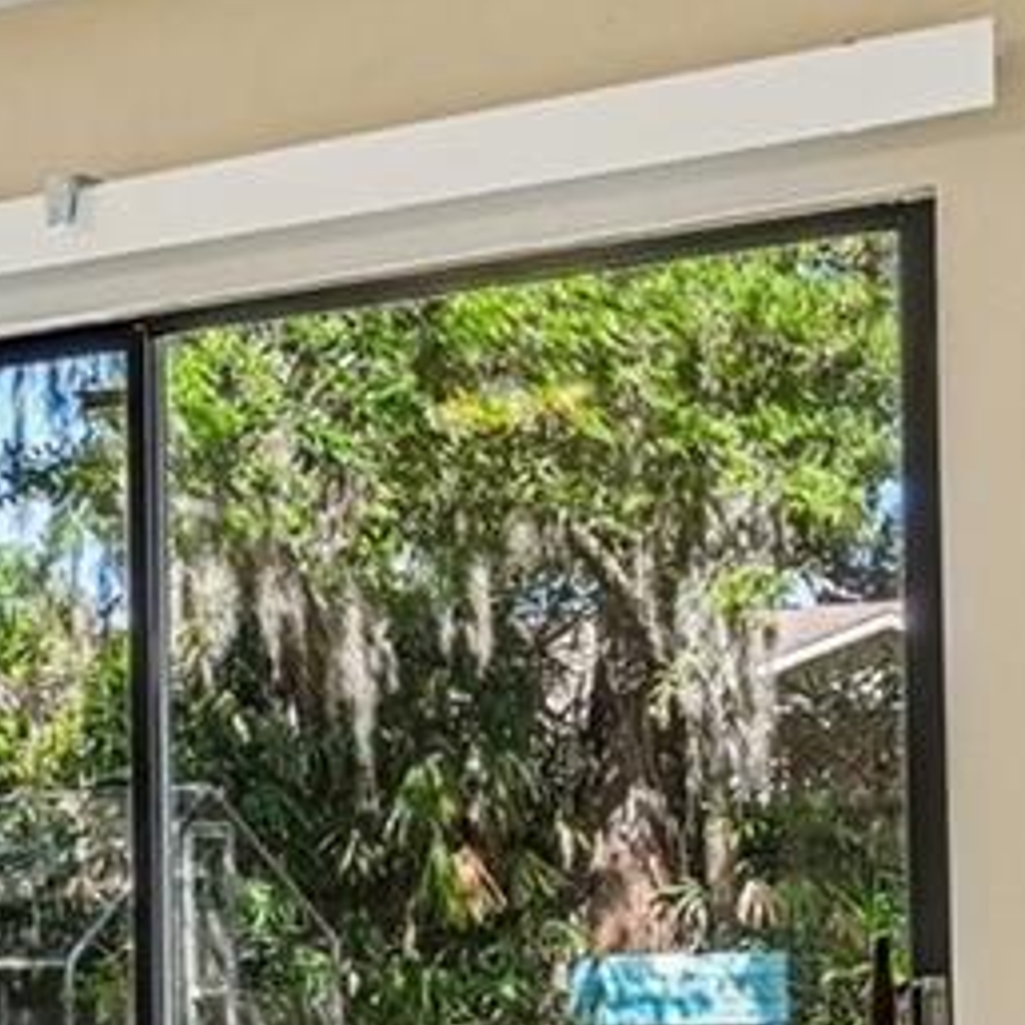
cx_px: -734
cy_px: 842
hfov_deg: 18.9
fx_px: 2479
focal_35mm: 74
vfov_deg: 23.0
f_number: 8
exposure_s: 1/15
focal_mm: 14
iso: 400
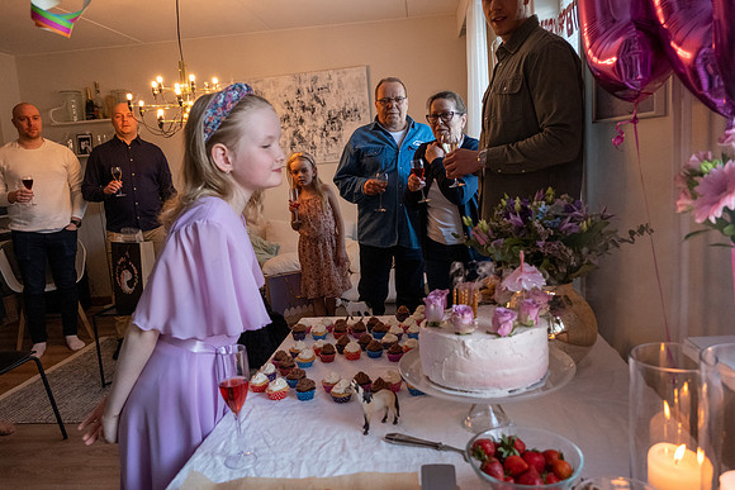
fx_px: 551
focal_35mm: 27
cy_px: 245
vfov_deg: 48.0
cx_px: 368
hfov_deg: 67.4
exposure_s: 1/125
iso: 2500
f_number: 4
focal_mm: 17.7
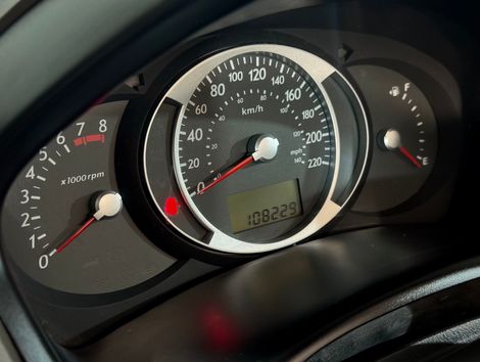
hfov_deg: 39.6
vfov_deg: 30.3
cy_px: 181
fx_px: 667
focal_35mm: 48
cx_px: 240
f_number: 1.78
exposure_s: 1/30
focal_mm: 6.76
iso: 640
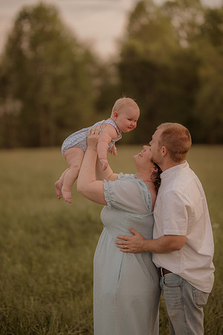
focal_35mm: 85
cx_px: 112
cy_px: 168
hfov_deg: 16.1
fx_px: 790
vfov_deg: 23.9
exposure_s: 1/800
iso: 160
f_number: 1.4
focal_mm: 85
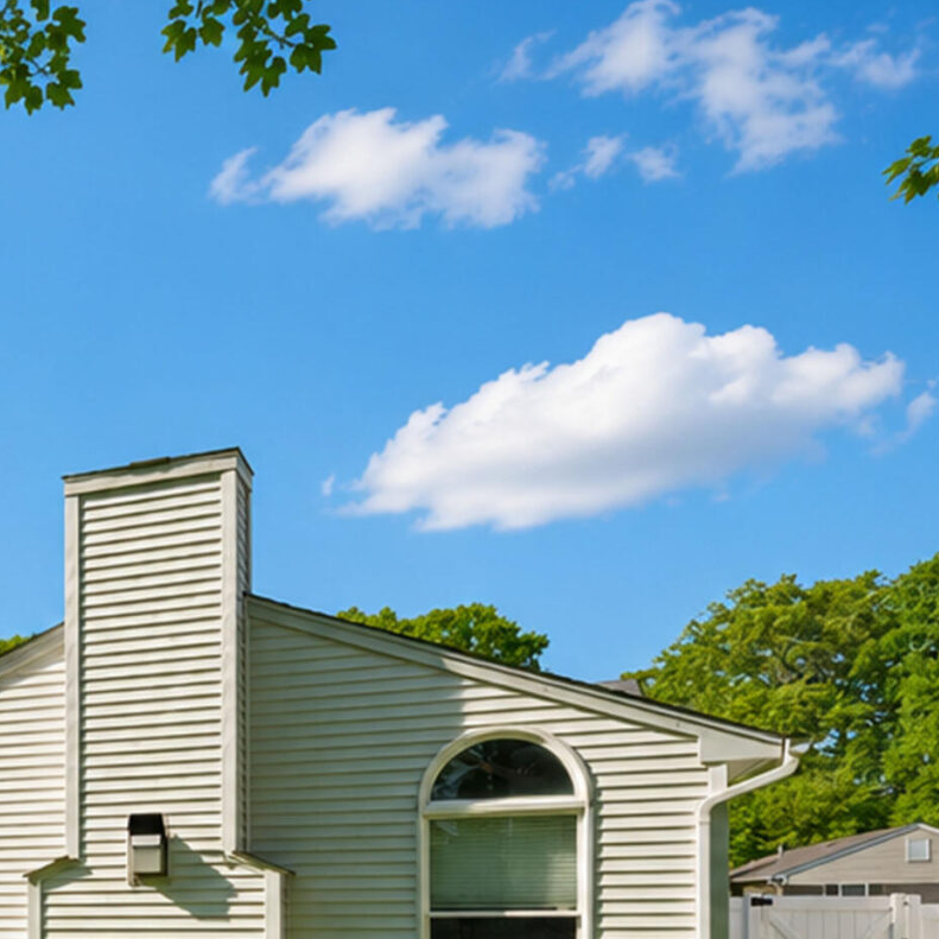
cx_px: -426
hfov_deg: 27.8
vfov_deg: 35.5
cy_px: 889
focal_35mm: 44
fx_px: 1350
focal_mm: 16
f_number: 6.3
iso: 100
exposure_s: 1/160
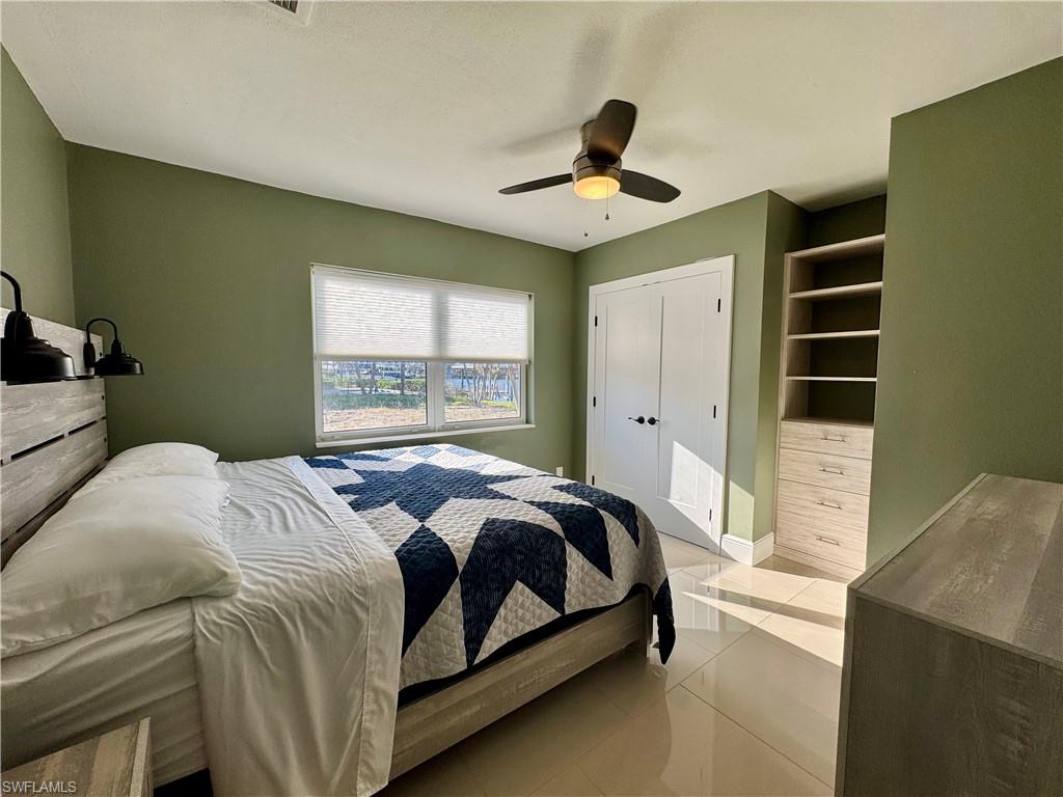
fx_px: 430
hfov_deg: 102.1
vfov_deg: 85.7
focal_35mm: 14
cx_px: 532
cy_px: 398
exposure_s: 1/428
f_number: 2.2
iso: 40
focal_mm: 2.22
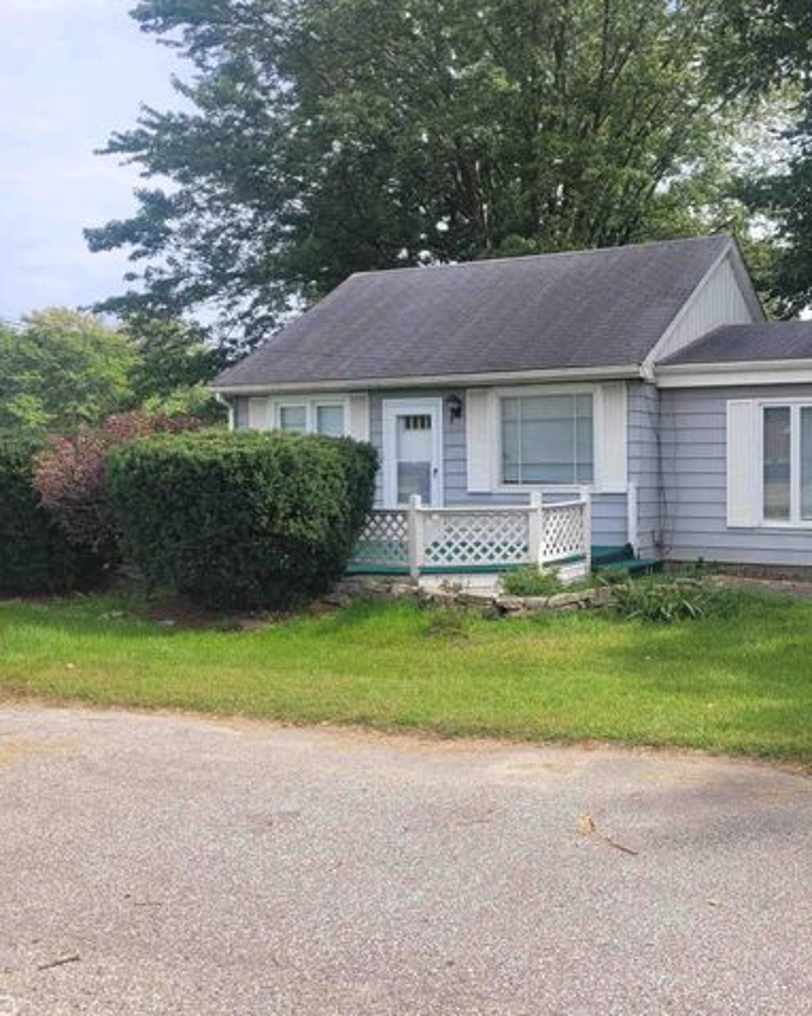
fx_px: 1022
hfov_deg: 41.3
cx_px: 659
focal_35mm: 34
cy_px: 508
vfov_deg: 52.9
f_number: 1.8
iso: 40
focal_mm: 5.4
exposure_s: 1/1406
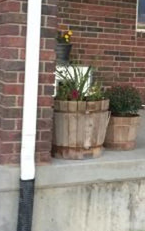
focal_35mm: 85
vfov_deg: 24.2
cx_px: 217
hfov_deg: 14.4
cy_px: 70
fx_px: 536
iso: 200
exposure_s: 1/30
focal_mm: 4.15
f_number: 2.2
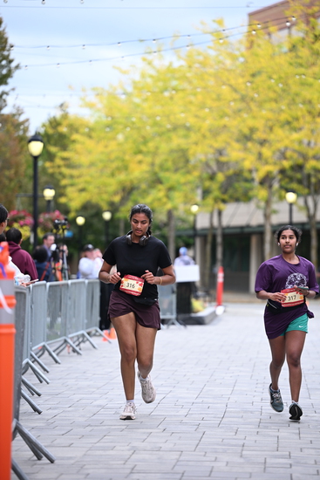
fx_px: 1865
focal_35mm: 140
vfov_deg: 14.6
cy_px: 240
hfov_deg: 9.8
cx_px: 160
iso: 640
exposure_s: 1/2000
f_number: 2.8
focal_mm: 140
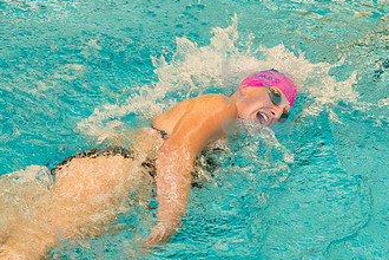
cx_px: 258
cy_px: 103
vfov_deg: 11.1
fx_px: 1329
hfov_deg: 16.6
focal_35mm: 123
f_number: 5.6
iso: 3200
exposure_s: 1/250
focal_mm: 70
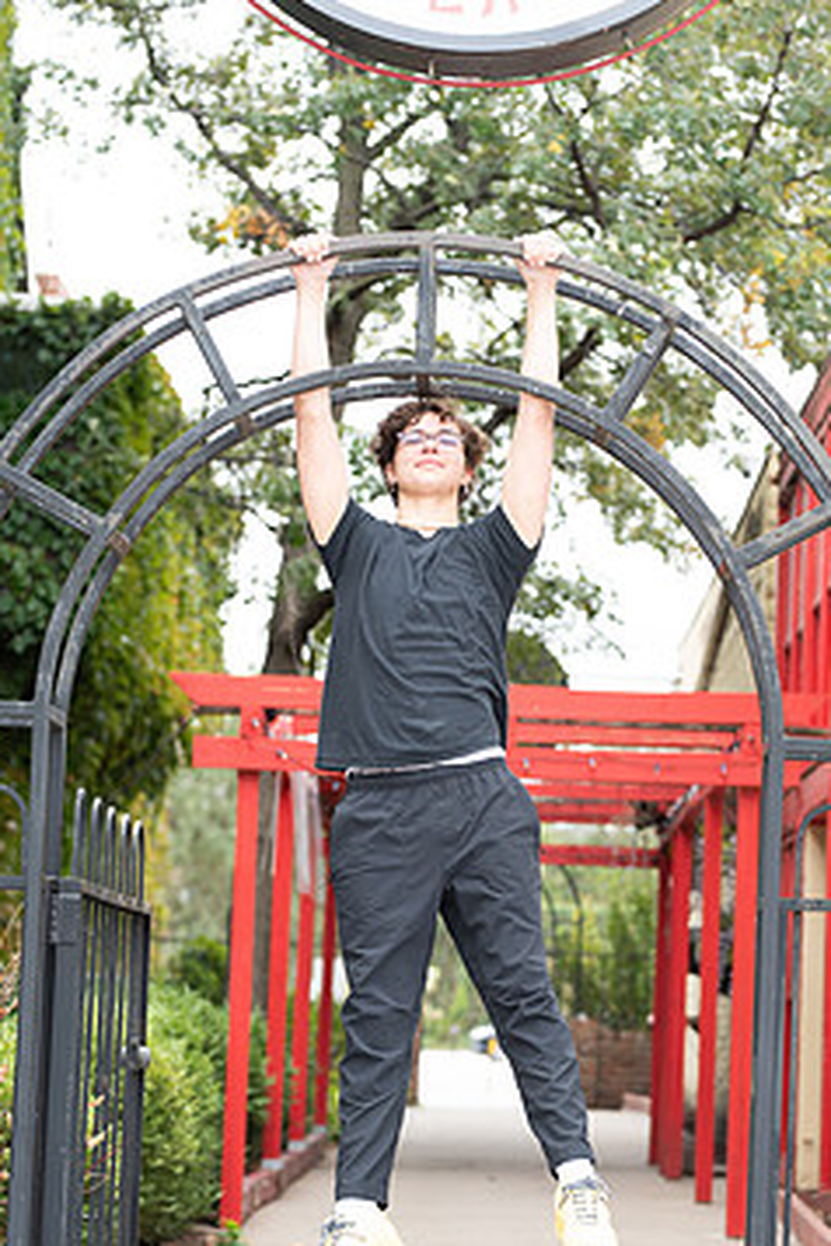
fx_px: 3705
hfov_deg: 12.8
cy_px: 702
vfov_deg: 19.1
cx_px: 422
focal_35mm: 107
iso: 160
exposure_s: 1/125
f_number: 3.5
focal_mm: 85
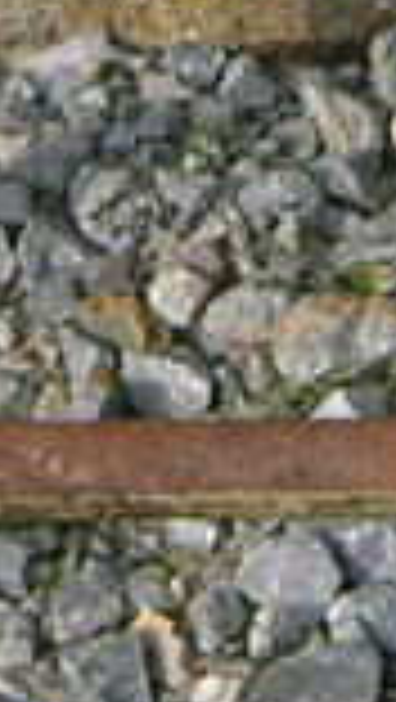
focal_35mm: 245
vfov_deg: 8.5
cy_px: -428
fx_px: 4564
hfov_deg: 5.0
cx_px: 297
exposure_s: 1/125
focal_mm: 5.8
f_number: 7.1
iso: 80
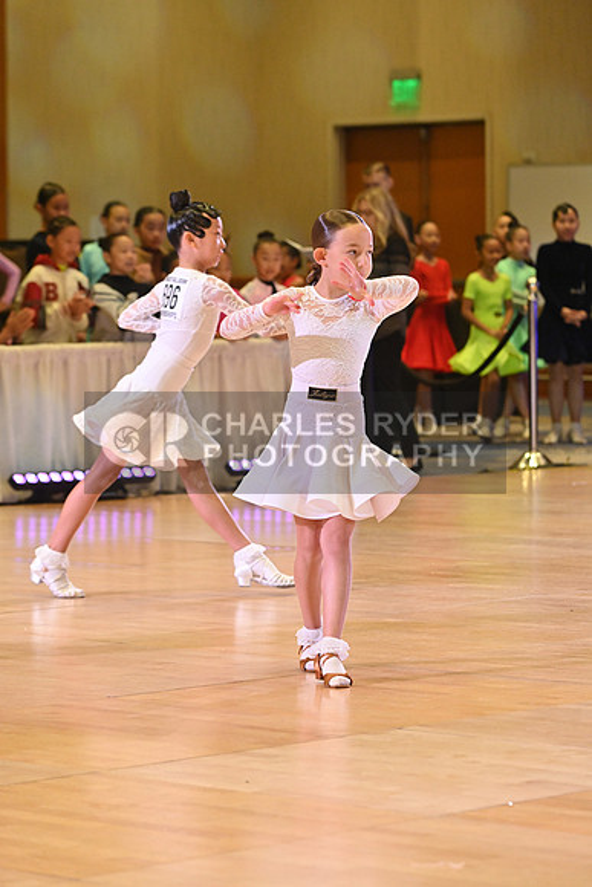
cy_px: 444
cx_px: 296
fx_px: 3451
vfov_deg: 14.7
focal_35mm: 140
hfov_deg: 9.8
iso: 4000
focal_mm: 140
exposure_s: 1/400
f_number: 5.6
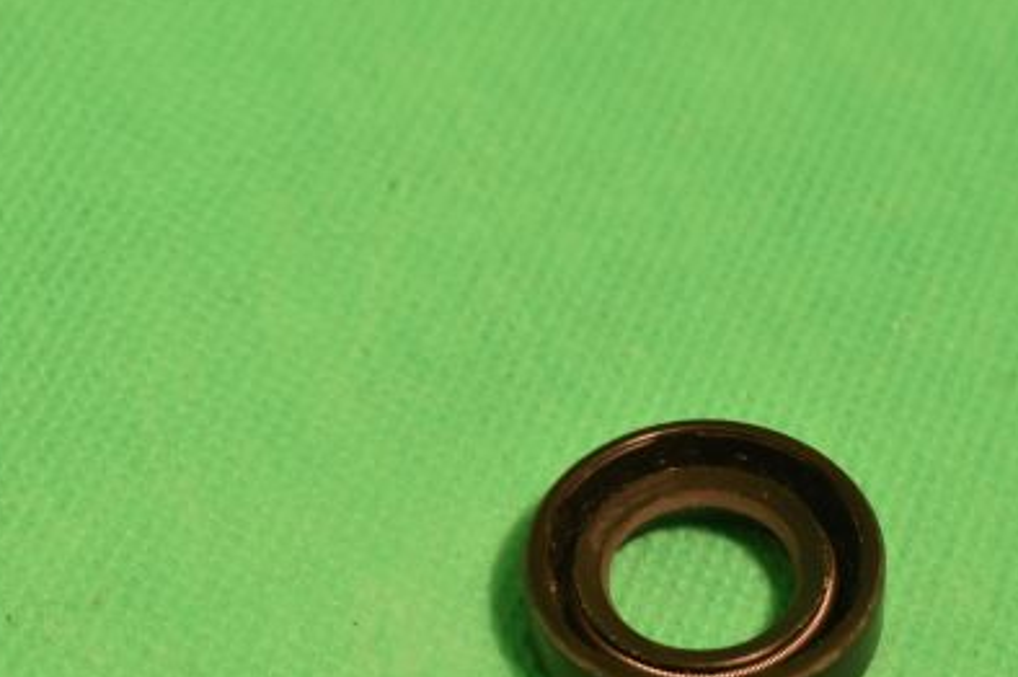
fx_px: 3553
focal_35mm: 126
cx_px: 736
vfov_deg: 10.9
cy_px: 501
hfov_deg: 16.2
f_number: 11
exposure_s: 1/100
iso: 1250
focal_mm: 55
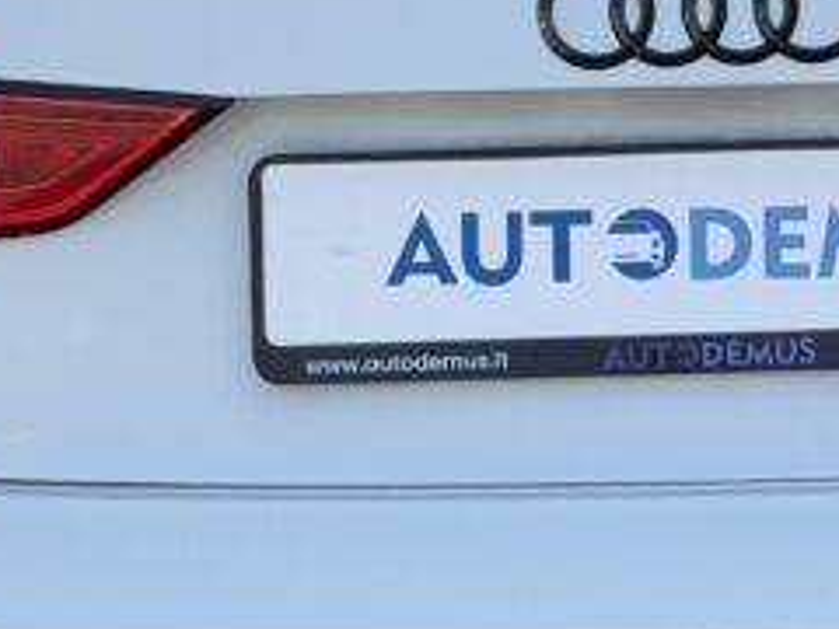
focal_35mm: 205
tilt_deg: -12.0
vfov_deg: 7.2
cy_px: 252
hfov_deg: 9.6
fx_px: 4969
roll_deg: +0.4
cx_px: 734
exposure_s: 1/1013
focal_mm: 6.76
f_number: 1.78
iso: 64
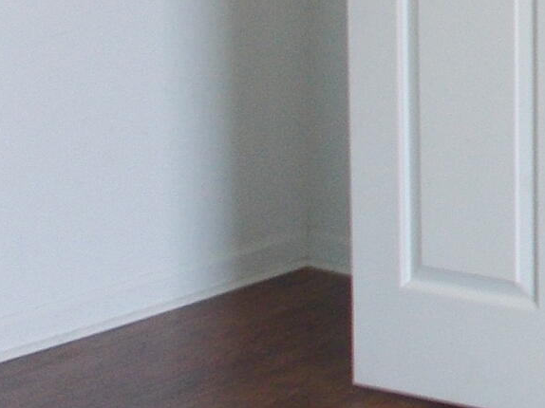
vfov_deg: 10.8
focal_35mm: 136
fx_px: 2140
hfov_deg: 13.1
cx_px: 995
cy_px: -4
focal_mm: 4.6
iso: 125
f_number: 3.2
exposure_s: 1/25
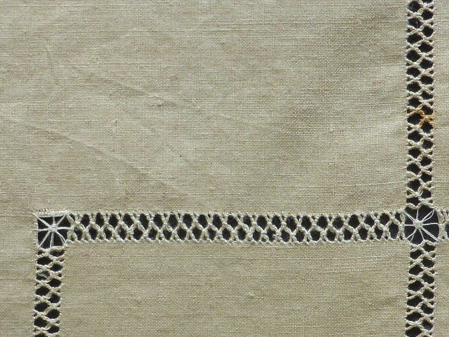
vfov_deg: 20.0
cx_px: 312
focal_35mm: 73
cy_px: 266
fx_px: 947
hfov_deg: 26.5
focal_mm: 4.3
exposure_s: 1/60
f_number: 4.5
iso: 100
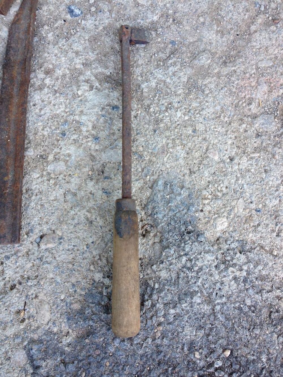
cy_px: 188
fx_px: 381
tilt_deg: -76.7
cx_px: 142
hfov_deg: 40.7
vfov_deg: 52.6
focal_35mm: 35
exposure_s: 1/60
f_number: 2.4
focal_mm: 4.28
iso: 50
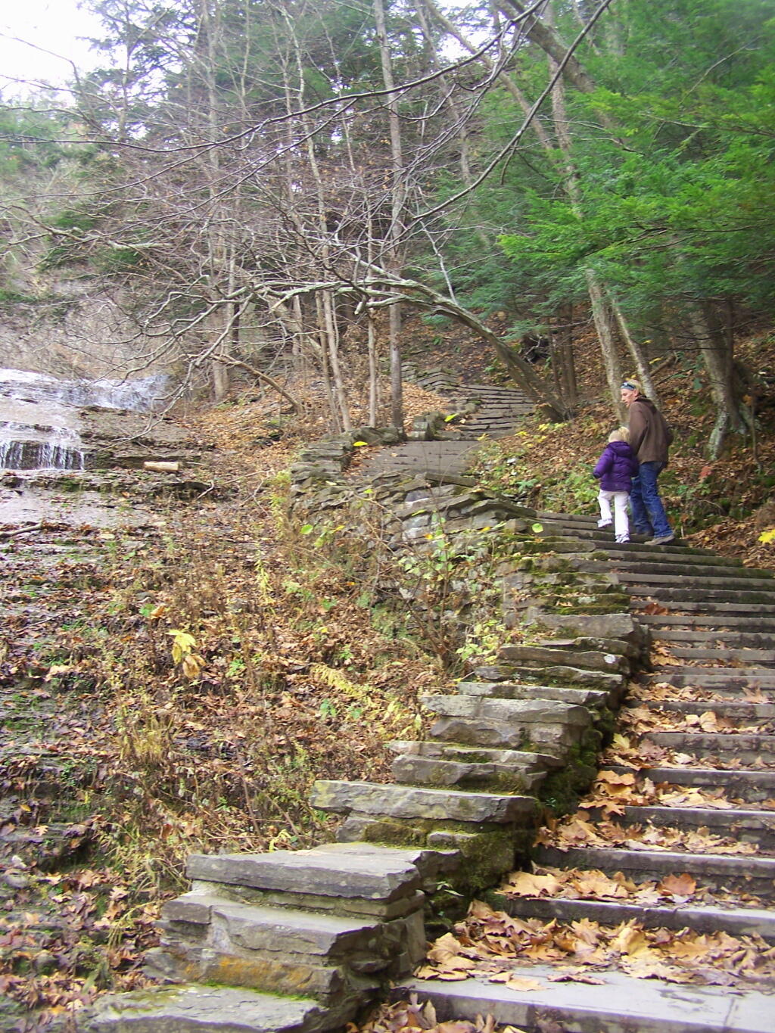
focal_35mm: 38
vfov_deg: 49.0
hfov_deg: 37.7
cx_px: 388
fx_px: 1134
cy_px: 516
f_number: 2.8
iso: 80
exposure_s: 1/60
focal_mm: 6.3
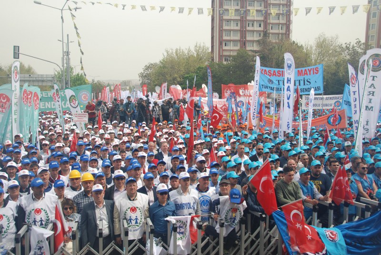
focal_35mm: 33
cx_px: 190
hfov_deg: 57.2
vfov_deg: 40.1
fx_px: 350
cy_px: 128
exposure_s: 1/200
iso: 100
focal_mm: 22
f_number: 7.1
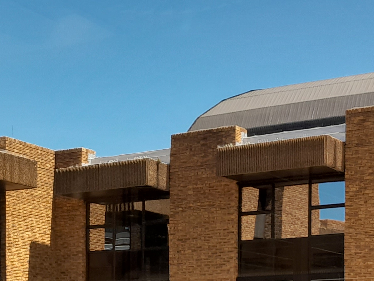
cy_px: 344
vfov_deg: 15.4
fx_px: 994
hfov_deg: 20.9
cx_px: 48
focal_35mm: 92
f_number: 1.8
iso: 40
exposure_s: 1/120
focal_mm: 4
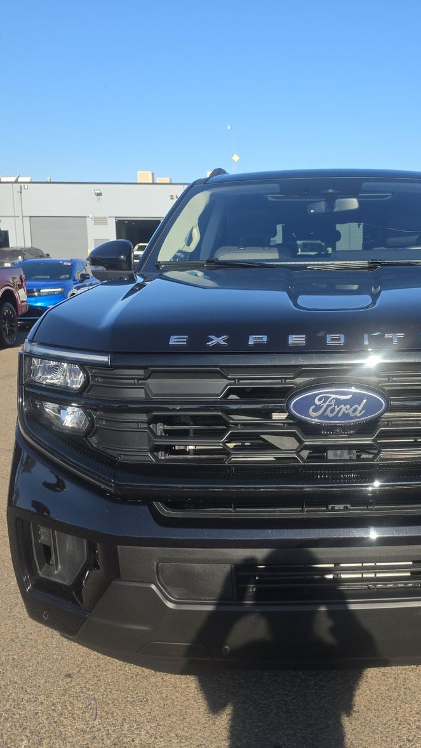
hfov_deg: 33.7
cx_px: 332
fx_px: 675
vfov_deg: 58.0
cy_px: 372
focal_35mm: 34
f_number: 1.4
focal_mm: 6.5
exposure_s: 1/3890
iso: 64
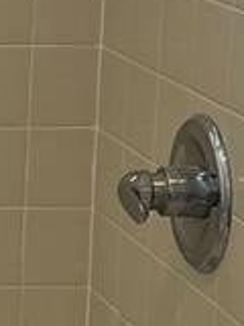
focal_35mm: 195
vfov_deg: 10.1
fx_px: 1833
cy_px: 116
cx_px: -297
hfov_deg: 7.2
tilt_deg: -10.7
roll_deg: +0.0
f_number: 1.5
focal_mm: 5.7
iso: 80
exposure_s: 1/120
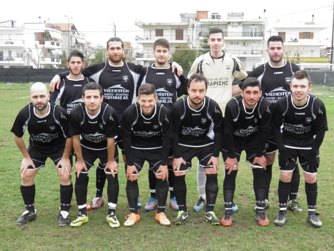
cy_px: 126
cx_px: 167
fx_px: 531
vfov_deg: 26.6
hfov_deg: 34.9
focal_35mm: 55
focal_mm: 10
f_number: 3.6
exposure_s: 1/80
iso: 50
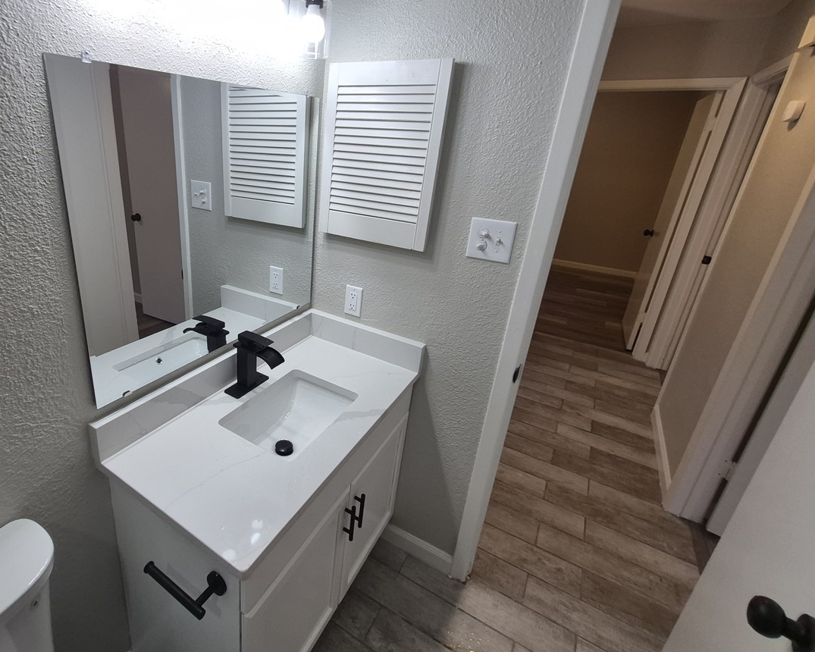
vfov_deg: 76.6
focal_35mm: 17
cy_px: 286
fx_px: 410
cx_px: 315
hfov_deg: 88.2
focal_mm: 1.74
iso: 64
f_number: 2.2
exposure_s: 1/120
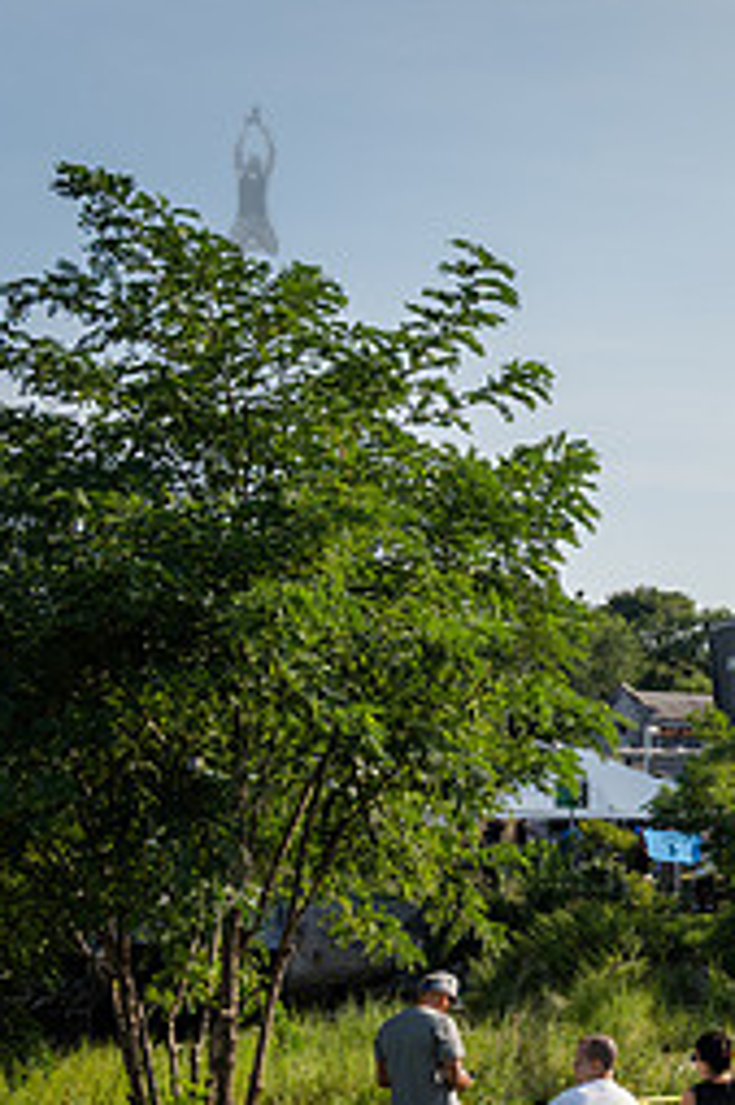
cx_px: 1092
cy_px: 811
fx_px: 1963
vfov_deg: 31.0
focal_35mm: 64
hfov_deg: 18.8
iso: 250
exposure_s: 1/1000
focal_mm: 28
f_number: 5
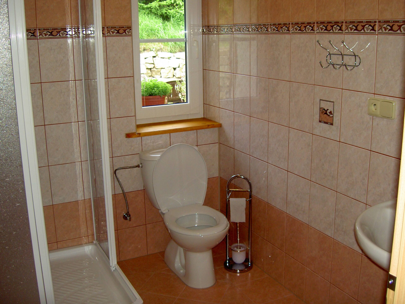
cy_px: 152
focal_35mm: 39
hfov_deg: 47.9
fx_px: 456
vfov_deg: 36.8
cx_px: 202
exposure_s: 1/60
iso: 100
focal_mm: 8
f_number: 2.8
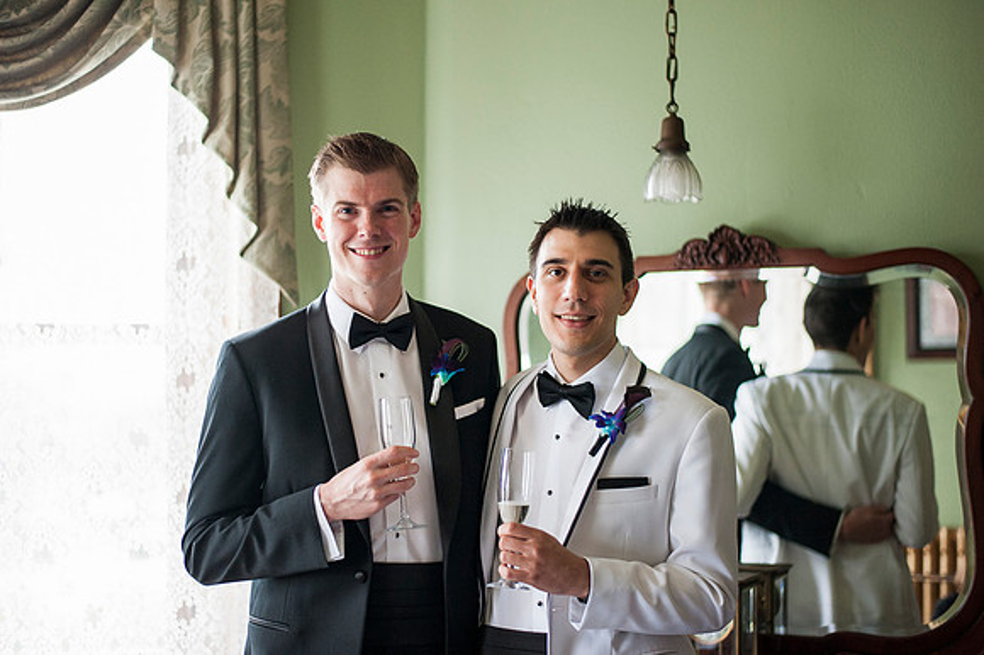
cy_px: 304
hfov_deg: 37.1
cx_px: 456
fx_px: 1465
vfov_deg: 25.2
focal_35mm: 54
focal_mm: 50
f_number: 1.8
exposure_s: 1/500
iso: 1000
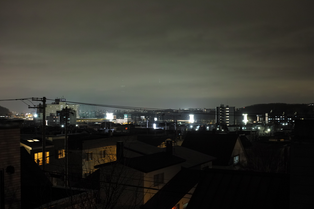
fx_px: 393
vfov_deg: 29.9
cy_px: 104
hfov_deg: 43.6
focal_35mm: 45
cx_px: 157
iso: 200
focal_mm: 30
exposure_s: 2.5
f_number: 4
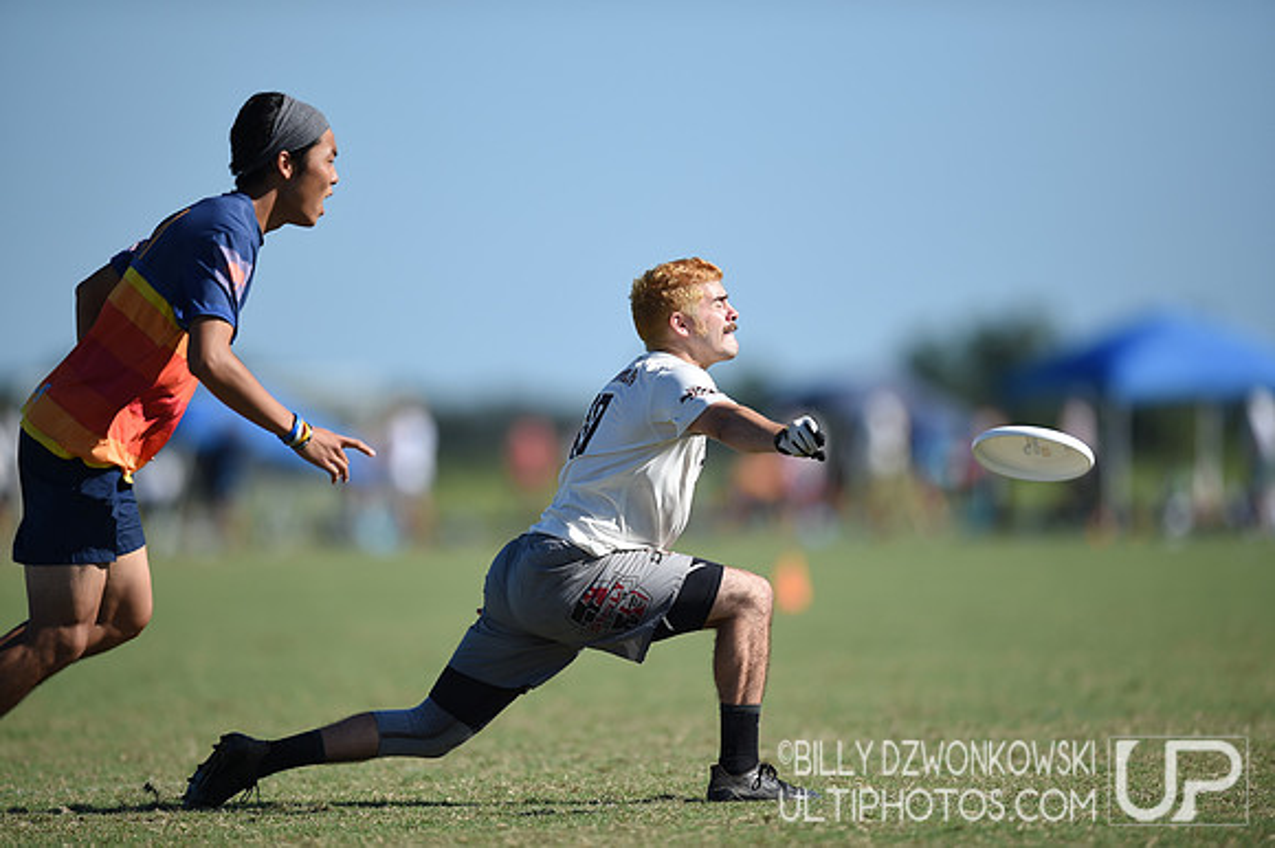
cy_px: 424
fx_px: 14158
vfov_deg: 3.4
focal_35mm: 400
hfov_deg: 5.2
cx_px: 638
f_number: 2.8
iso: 200
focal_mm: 400
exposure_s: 1/4000
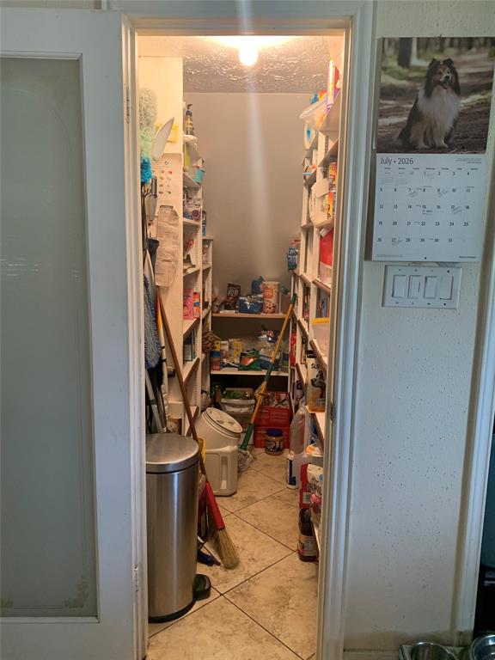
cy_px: 330
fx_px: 496
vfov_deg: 67.3
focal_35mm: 26
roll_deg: -1.0
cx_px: 248
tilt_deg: -8.0
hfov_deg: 53.1
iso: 200
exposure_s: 1/60
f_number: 1.8
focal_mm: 4.25
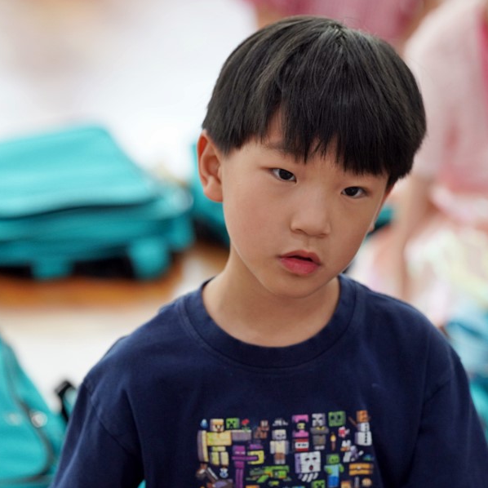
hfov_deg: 7.8
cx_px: 309
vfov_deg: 7.8
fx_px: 3573
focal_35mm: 224
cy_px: 244
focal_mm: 175
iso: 2000
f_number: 4
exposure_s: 1/200
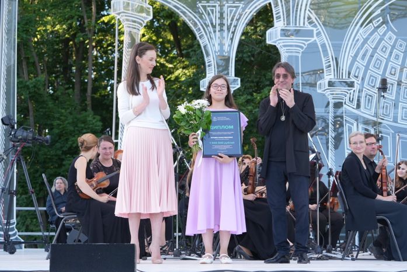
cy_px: 136
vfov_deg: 17.8
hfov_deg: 26.3
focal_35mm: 77
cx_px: 204
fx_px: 871
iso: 800
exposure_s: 1/200
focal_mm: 77
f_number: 5.6
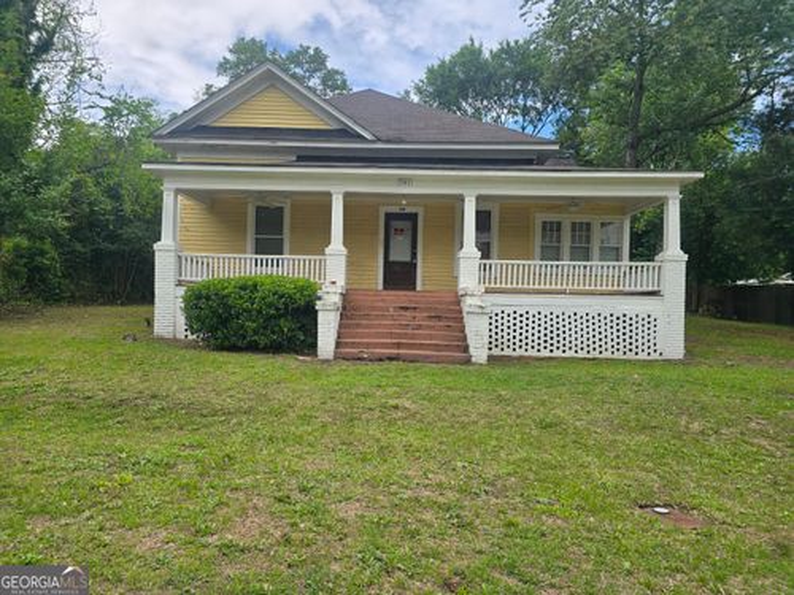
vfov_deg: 58.9
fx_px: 528
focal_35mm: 23
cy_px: 298
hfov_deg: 73.9
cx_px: 397
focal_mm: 6.3
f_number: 1.7
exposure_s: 1/688
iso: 12
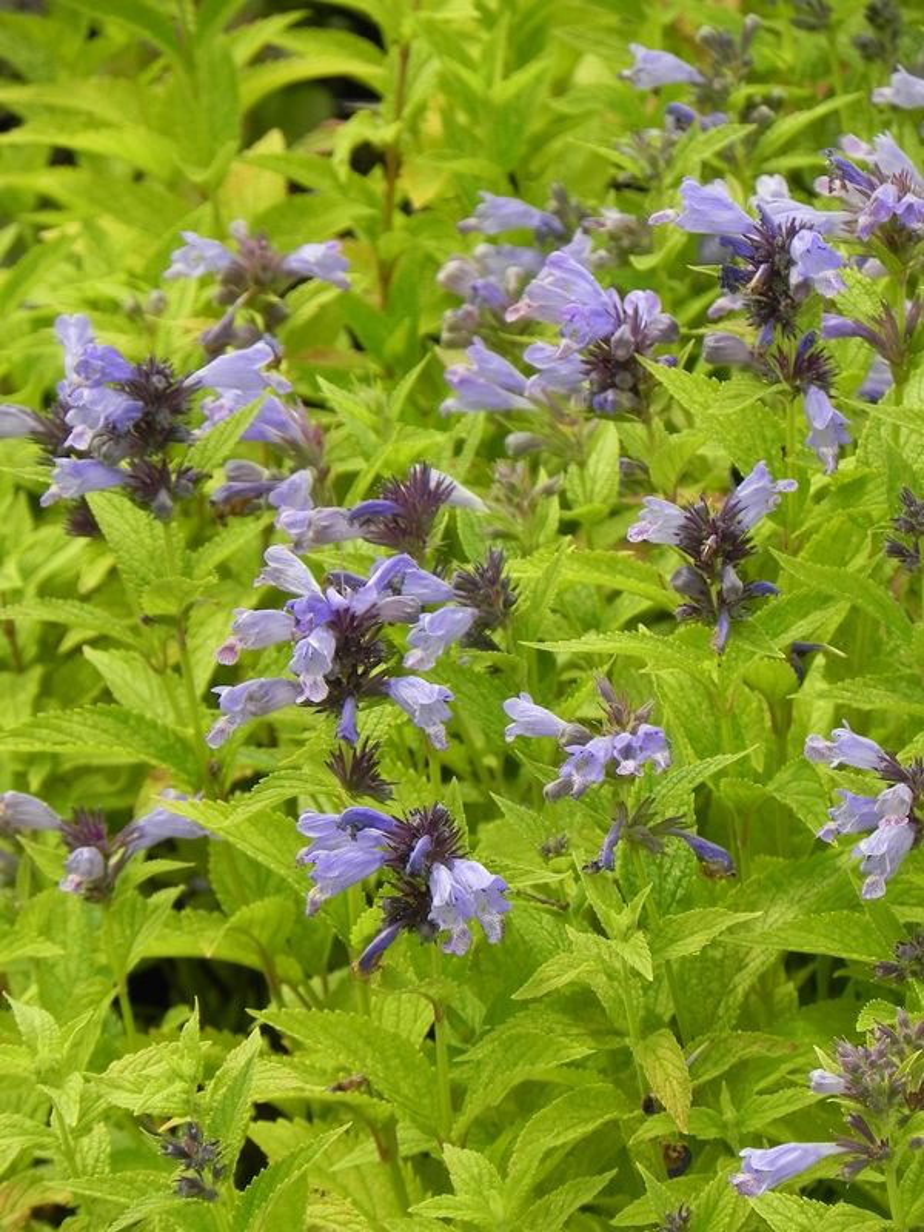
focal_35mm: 291
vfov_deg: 6.8
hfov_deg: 5.1
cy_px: 616
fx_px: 10357
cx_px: 462
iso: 160
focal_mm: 51.8
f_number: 5
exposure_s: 1/400
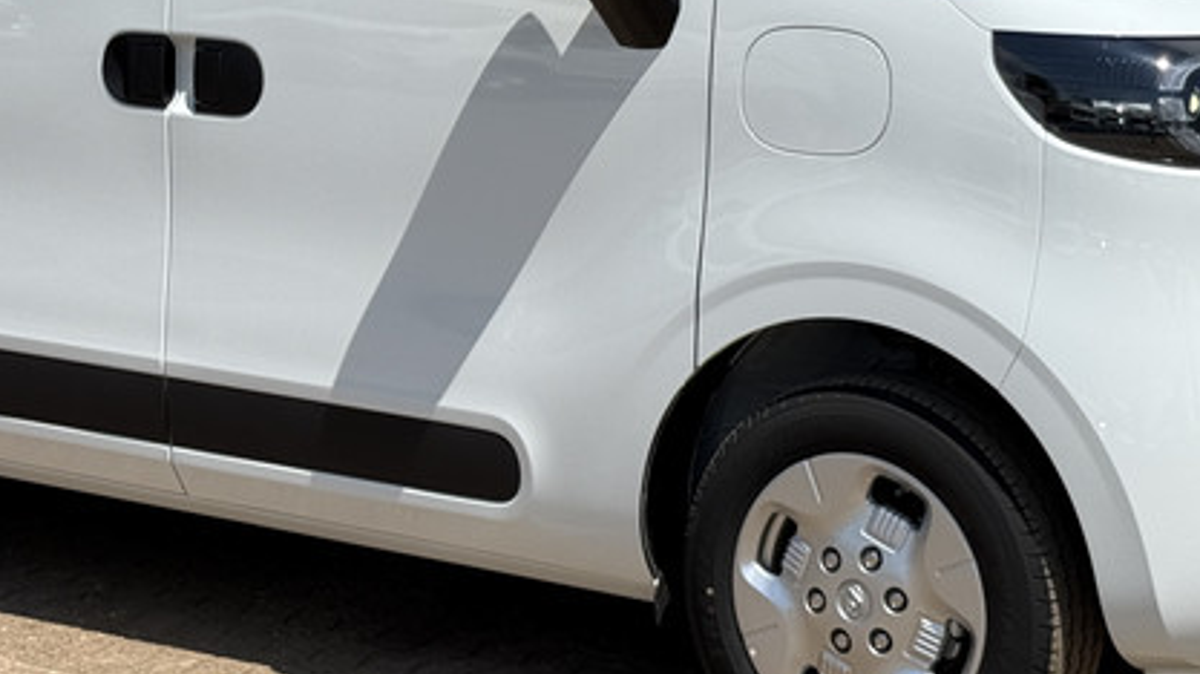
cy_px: 102
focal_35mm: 113
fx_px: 3593
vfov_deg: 10.7
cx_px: 478
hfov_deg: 18.9
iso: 64
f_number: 1.78
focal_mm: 6.76
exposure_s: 1/6536
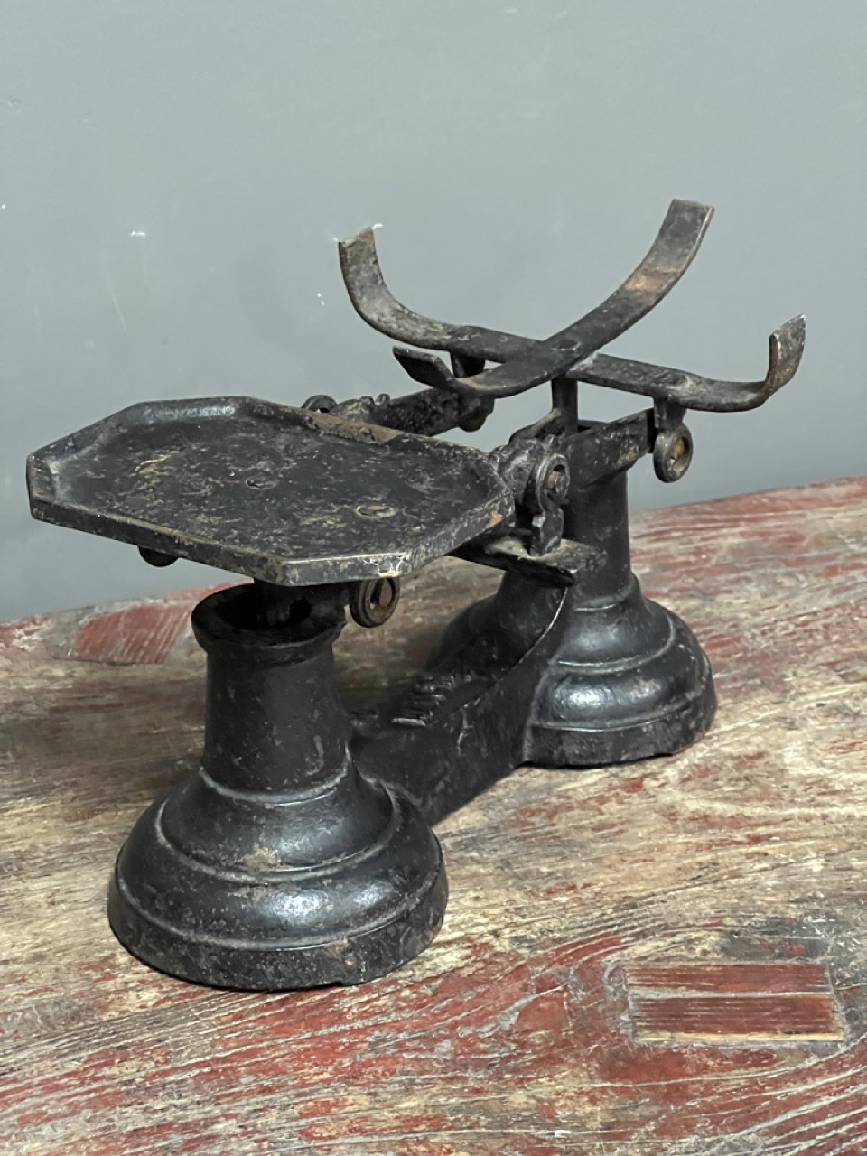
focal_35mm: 77
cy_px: 578
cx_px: 434
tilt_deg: -22.8
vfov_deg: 25.3
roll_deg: +1.1
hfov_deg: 19.1
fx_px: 2571
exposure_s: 1/25
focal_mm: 9
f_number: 2.8
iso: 1250
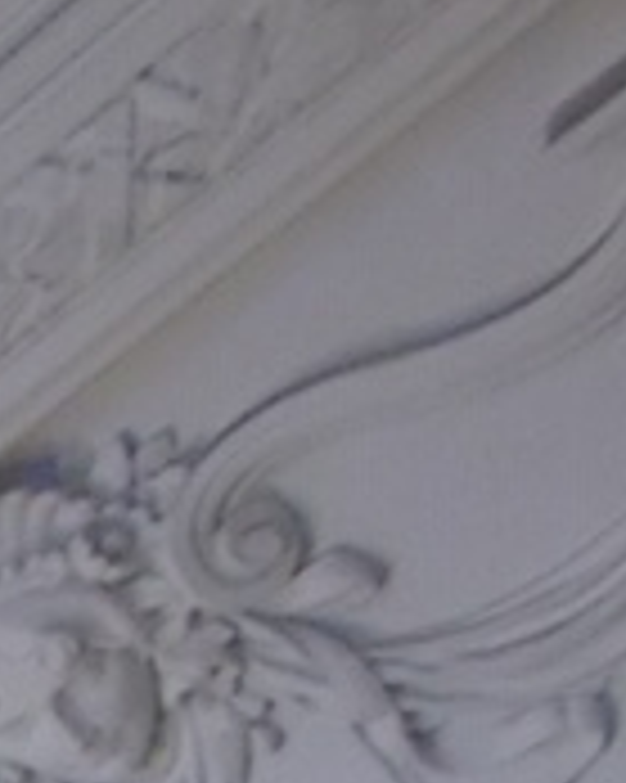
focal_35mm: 187
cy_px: 1899
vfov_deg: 9.2
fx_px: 4335
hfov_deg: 6.8
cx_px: -1707
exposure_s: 1/20
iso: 200
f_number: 3.2
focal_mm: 4.6
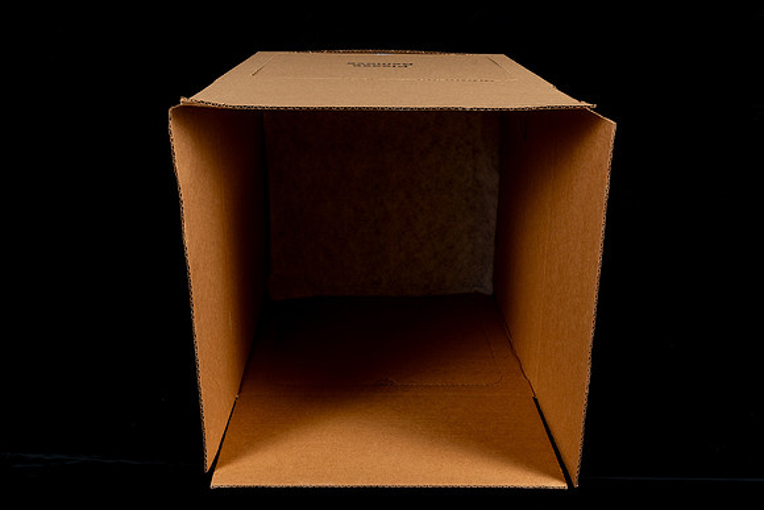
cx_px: 382
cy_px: 255
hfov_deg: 48.4
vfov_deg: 33.4
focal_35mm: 40
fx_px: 849
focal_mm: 40
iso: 160
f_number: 8
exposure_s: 1/125
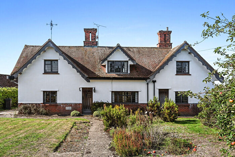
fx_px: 157
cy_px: 78
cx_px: 118
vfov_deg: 53.1
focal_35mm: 24
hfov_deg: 73.8
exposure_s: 1/1000
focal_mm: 24
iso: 500
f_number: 8
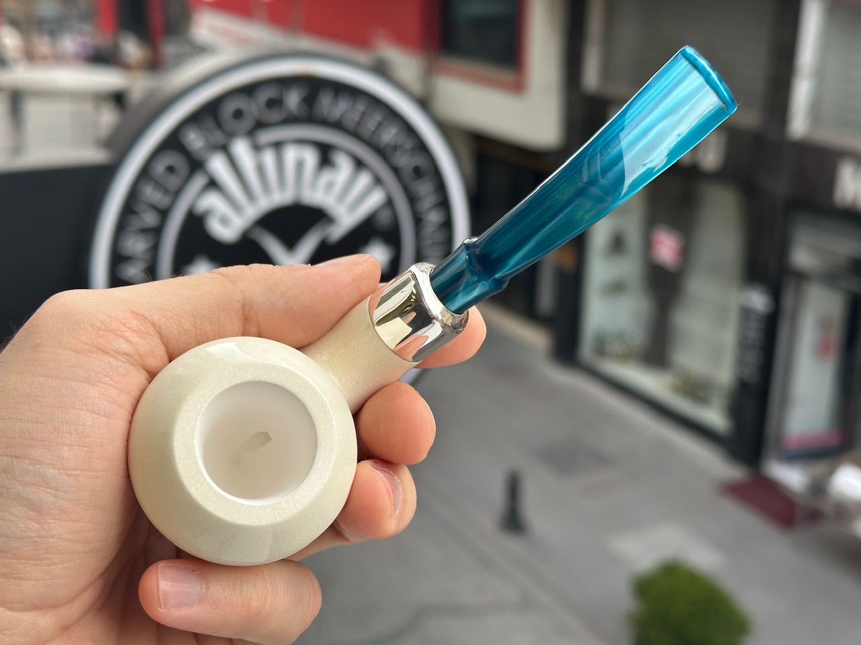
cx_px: 430
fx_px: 1194
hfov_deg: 39.7
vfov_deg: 30.3
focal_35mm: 48
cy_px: 322
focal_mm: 6.86
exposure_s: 1/387
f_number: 1.78
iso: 64
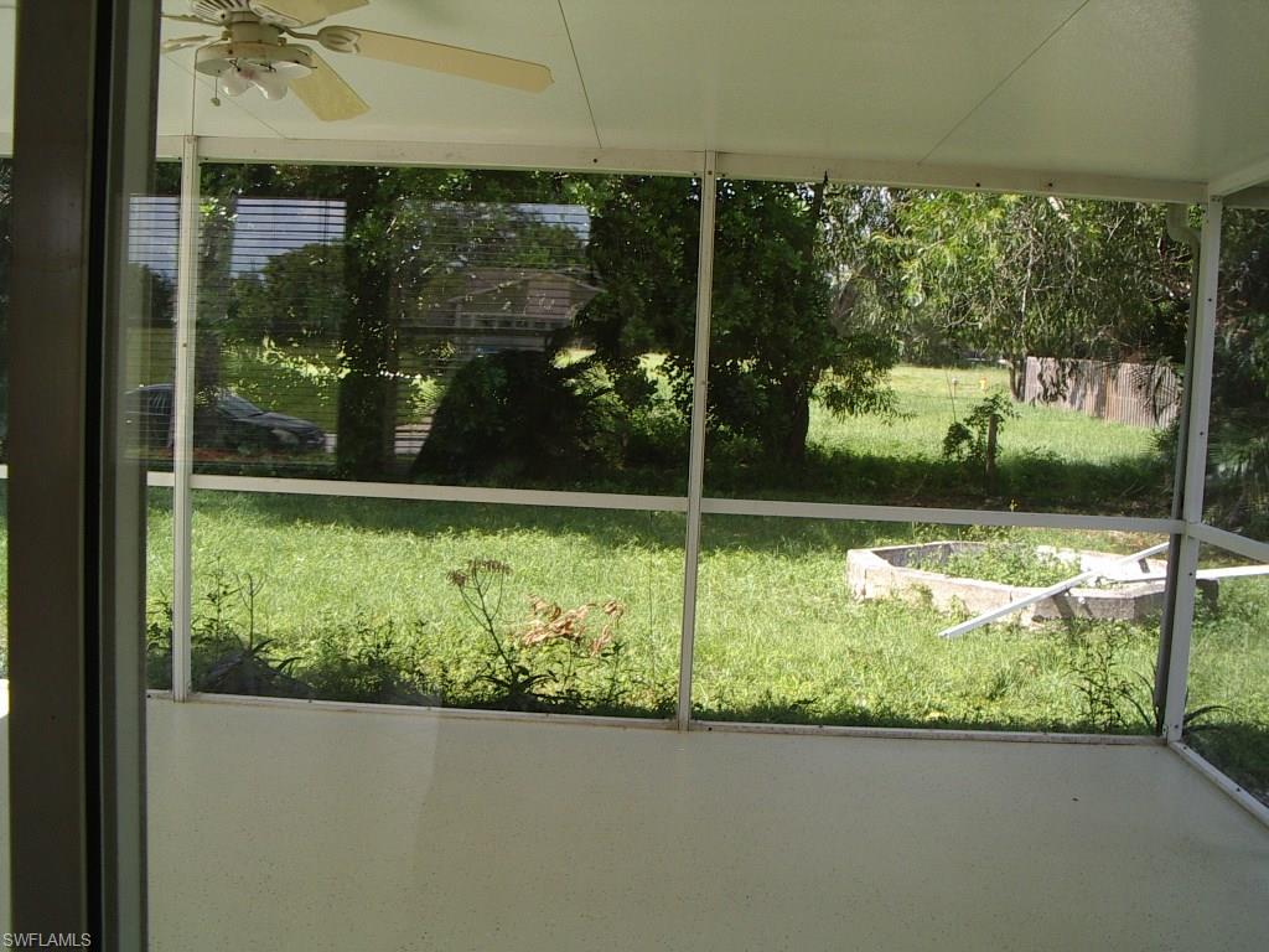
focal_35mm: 38
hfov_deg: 49.0
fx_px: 1393
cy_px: 476
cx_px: 634
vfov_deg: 37.7
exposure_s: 1/80
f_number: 4.8
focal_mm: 5.8
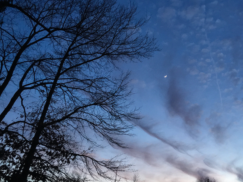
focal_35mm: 42
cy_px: 99
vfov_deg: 34.3
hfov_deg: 44.2
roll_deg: -3.3
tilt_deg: +26.1
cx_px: 160
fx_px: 295
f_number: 2.2
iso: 100
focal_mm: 4.15
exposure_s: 1/30
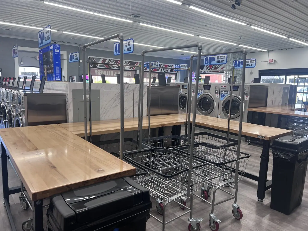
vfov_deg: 53.1
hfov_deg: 67.3
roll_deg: -1.1
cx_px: 154
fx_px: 231
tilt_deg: -7.5
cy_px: 116
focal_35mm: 26
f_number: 1.5
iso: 40
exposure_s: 1/120
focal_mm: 5.7
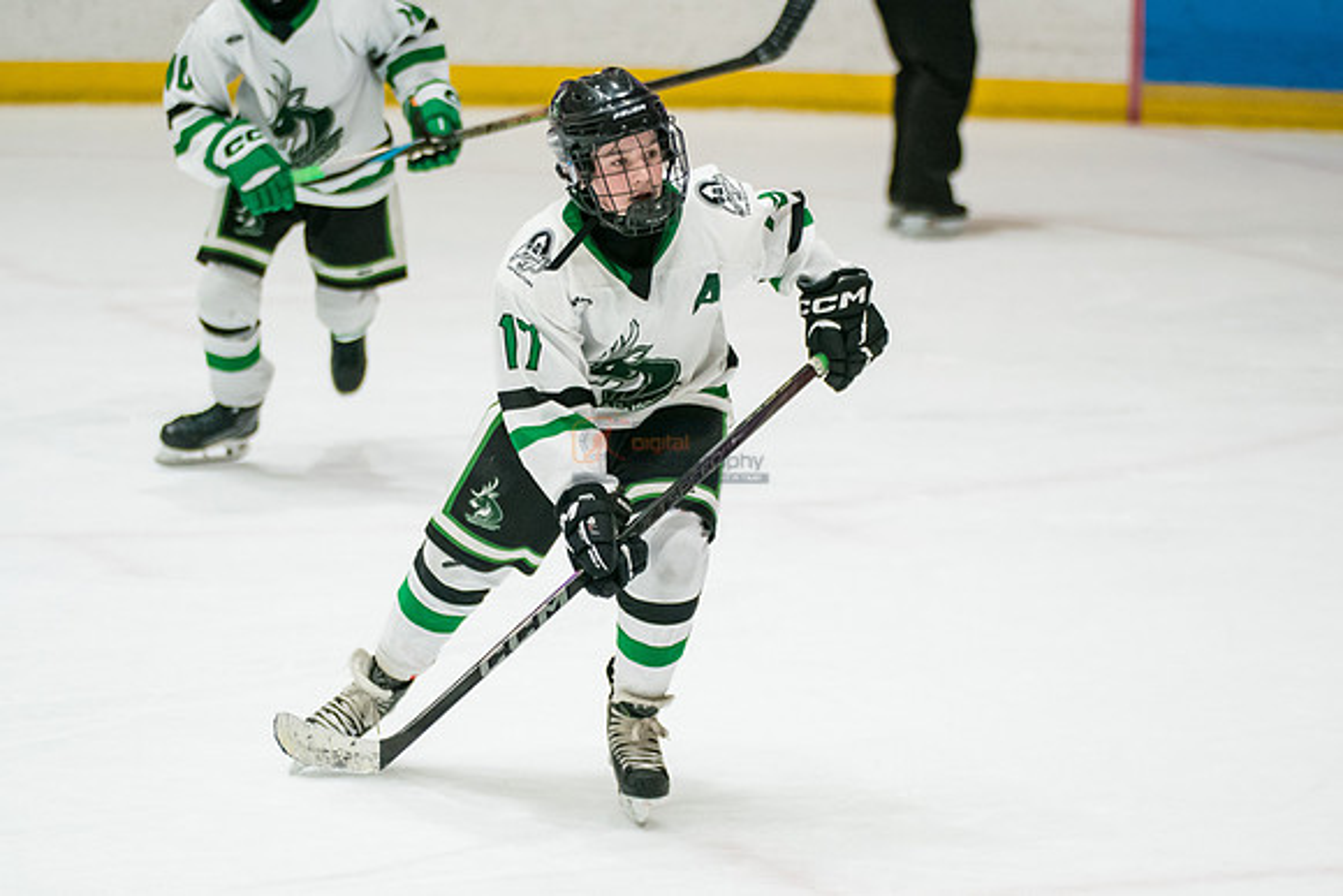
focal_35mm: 180
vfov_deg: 7.6
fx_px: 6716
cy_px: 448
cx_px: 672
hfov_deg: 11.4
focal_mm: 120
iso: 3200
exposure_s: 1/1000
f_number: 3.2
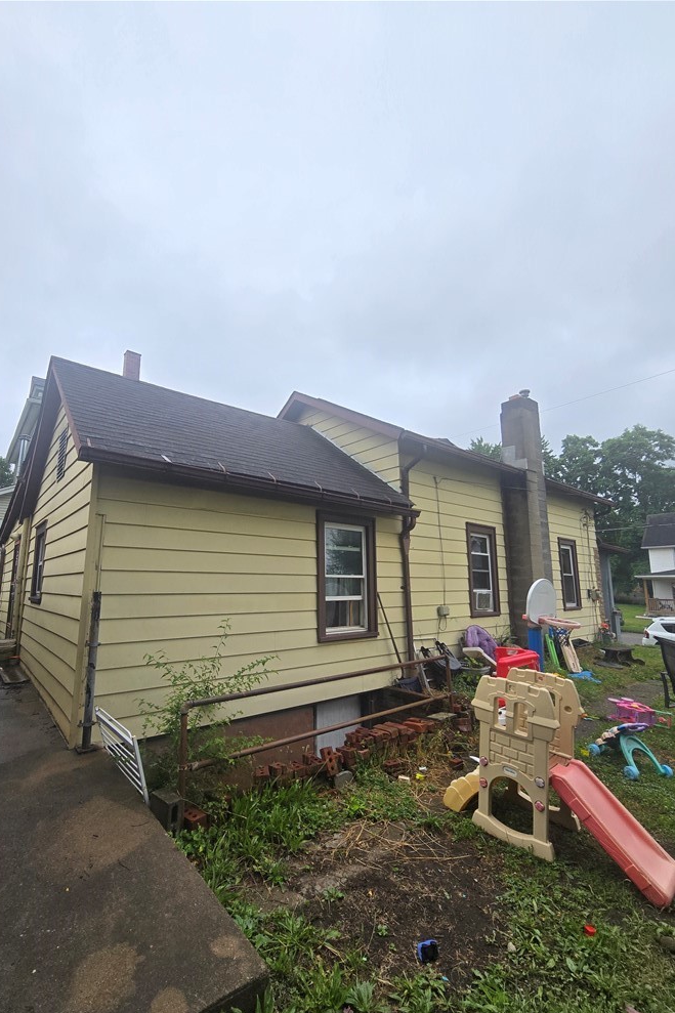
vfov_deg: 104.2
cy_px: 523
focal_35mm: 14
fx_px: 394
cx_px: 315
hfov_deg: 81.1
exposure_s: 1/1538
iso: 50
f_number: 2.2
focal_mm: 2.2
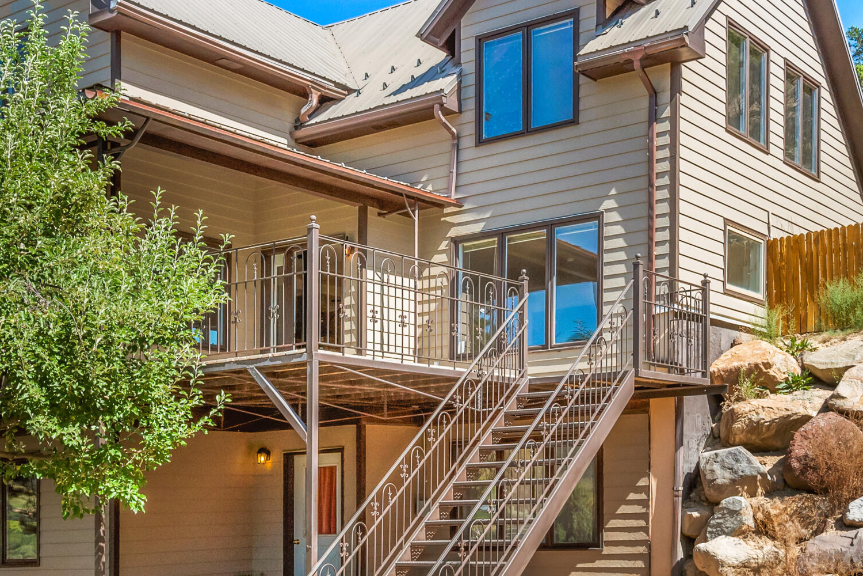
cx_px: 379
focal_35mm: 48
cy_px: 236
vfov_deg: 28.0
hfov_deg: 41.0
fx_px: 1151
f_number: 7.1
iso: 400
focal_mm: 24
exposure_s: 1/1250
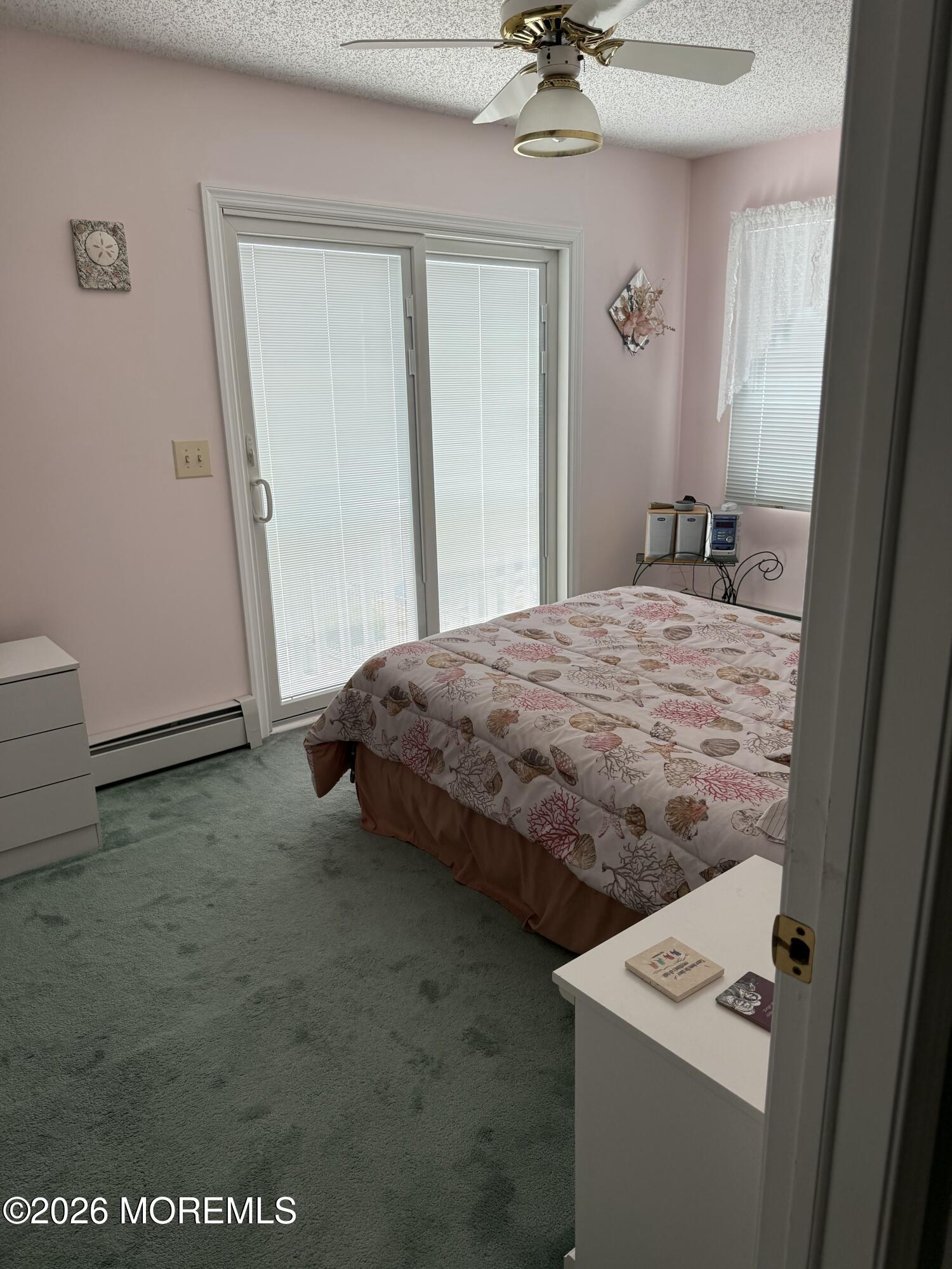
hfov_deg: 56.8
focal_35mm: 24
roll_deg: +0.0
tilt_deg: -14.8
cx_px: 476
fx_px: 880
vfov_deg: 71.6
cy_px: 634
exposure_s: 1/218
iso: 64
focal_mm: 6.76
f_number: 1.78
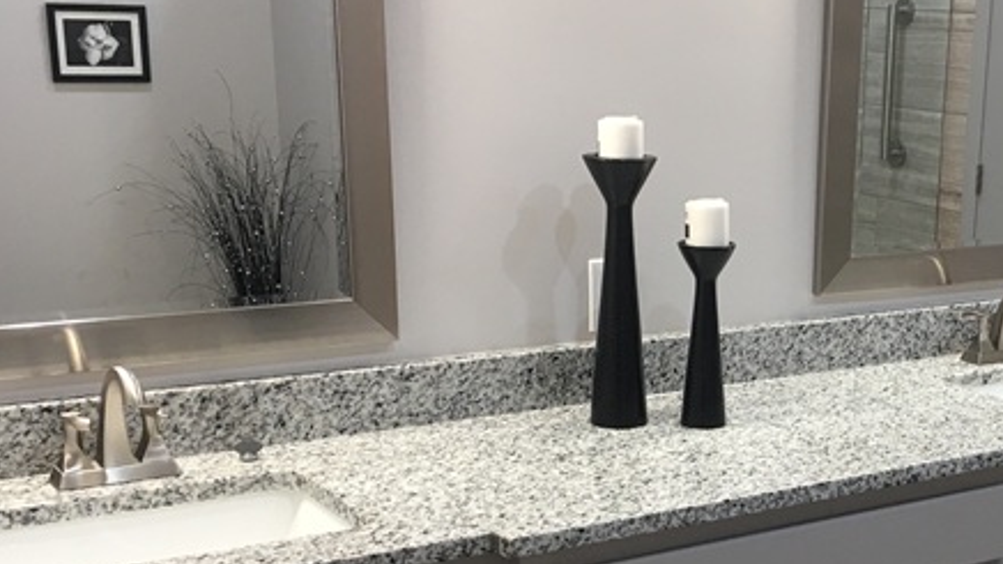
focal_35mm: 58
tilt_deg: -19.3
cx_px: 807
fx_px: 1542
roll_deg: -1.8
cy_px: 495
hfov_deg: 34.9
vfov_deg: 20.3
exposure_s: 1/15
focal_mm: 4.15
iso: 25
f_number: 2.2
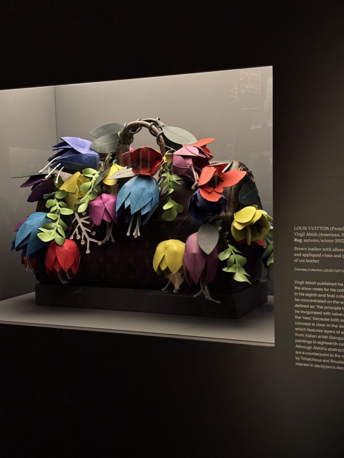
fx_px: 689
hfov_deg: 28.0
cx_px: 172
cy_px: 229
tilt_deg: -5.0
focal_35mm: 52
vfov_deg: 36.8
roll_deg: +1.3
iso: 400
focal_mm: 5.96
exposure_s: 1/17
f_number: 1.6
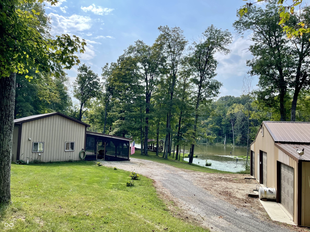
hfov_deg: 69.4
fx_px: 224
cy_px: 116
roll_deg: -2.4
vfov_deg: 54.9
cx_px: 155
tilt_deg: +2.8
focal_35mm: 25
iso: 32
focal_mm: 5.1
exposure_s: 1/2488
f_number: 1.6
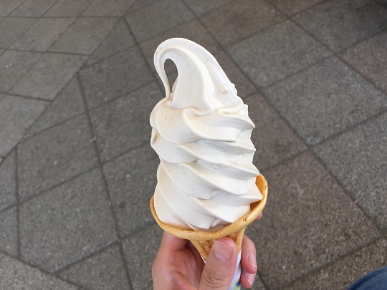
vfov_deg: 48.2
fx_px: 324
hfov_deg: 61.7
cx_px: 194
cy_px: 145
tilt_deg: -48.4
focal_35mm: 29
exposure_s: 1/503
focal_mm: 4.15
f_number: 2.2
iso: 25
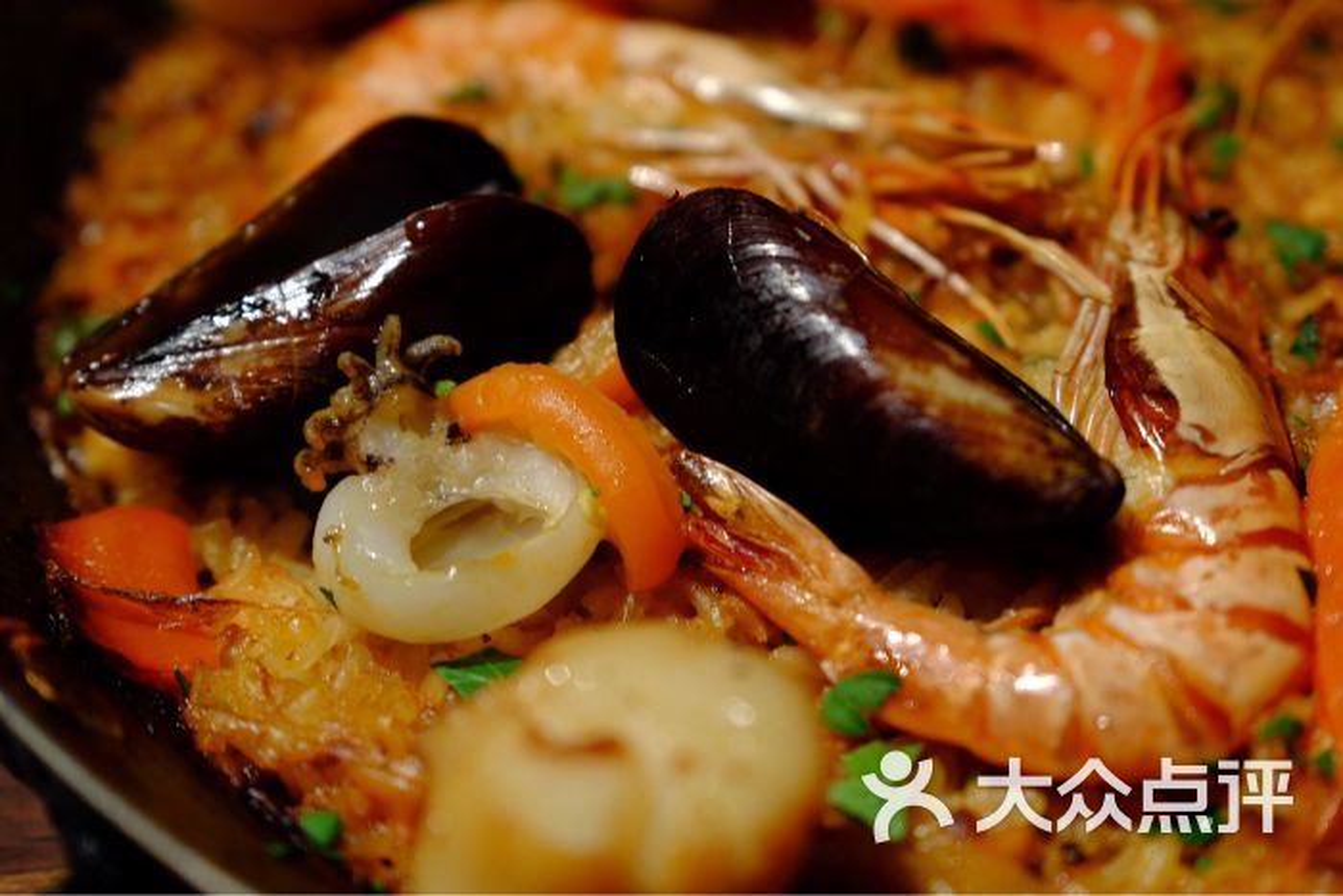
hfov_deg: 24.5
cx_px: 672
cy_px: 448
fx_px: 3097
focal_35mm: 83
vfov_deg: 16.5
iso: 400
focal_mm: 55
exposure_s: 1/17
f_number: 2.8
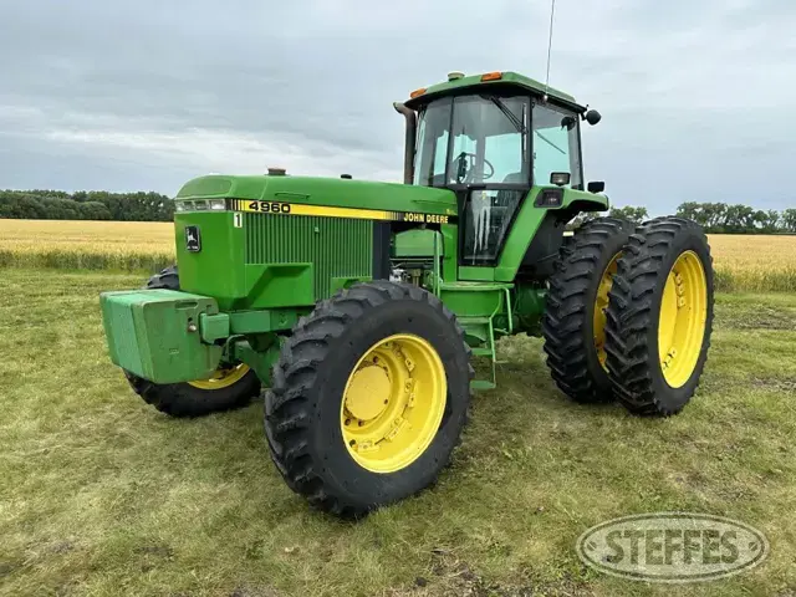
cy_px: 298
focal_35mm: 24
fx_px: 552
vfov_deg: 56.8
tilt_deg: -9.1
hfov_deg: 71.6
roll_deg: -1.4
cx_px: 398
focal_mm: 6.86
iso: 80
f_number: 1.78
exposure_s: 1/1517
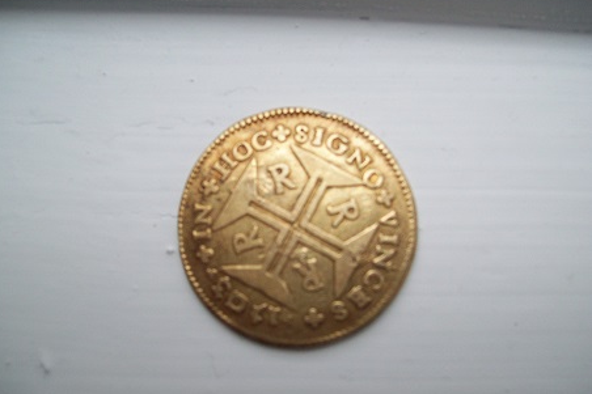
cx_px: 293
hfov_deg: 50.7
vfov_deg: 35.0
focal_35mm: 38
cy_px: 206
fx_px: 625
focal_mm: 6
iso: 80
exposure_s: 1/137
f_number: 2.7
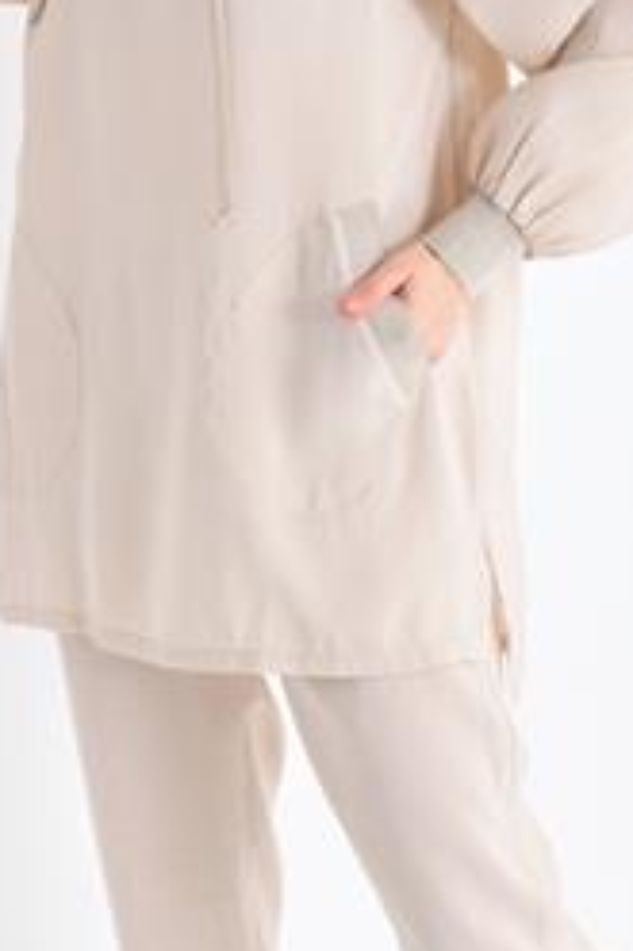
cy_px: 115
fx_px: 2641
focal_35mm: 100
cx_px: 284
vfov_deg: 20.1
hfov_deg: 13.7
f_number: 6.3
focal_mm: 55
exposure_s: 1/125
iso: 200
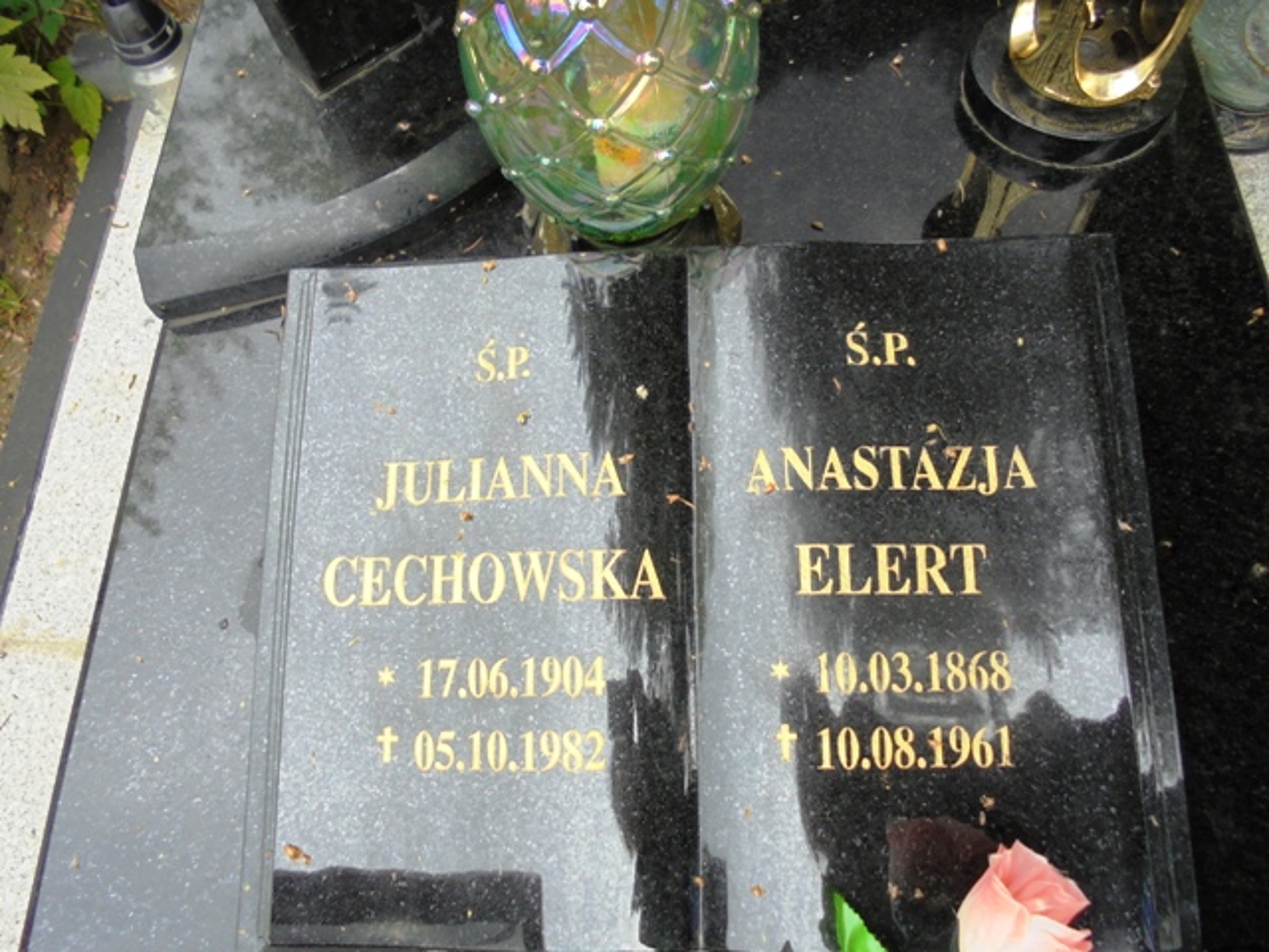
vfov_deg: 53.1
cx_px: 634
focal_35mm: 26
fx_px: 953
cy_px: 476
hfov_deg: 67.3
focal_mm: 4.6
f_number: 3.5
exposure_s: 1/100
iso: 100
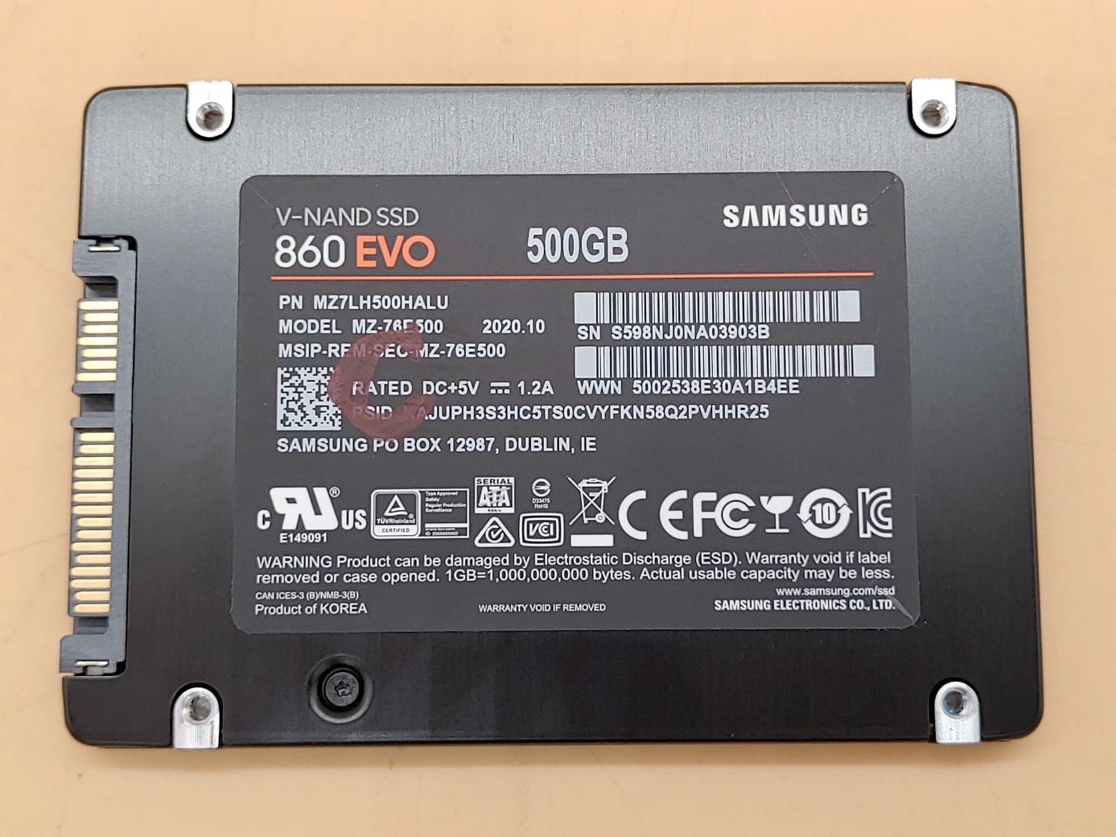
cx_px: 555
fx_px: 1741
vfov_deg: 27.0
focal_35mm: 54
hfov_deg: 35.5
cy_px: 429
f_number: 1.8
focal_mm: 4.36
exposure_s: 1/66
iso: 50
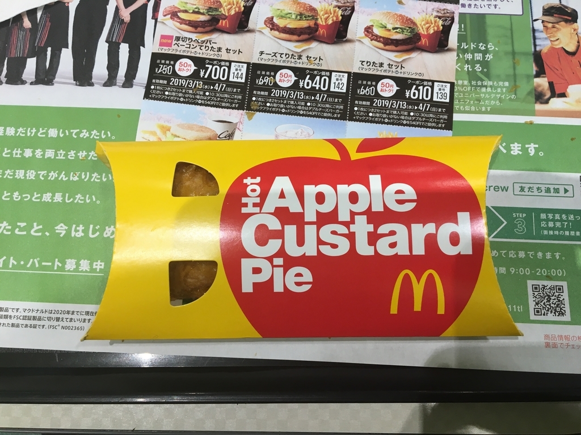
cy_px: 218
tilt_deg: -78.8
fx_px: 487
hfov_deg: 61.7
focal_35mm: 29
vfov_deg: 48.2
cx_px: 290
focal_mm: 4.15
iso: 32
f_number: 2.2
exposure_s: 1/30
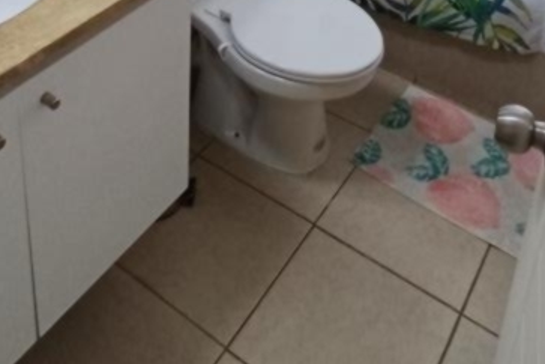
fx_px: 711
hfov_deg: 41.8
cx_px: 234
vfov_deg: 23.6
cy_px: -164
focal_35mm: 47
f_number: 2.2
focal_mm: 1.64
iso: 100
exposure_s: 1/50
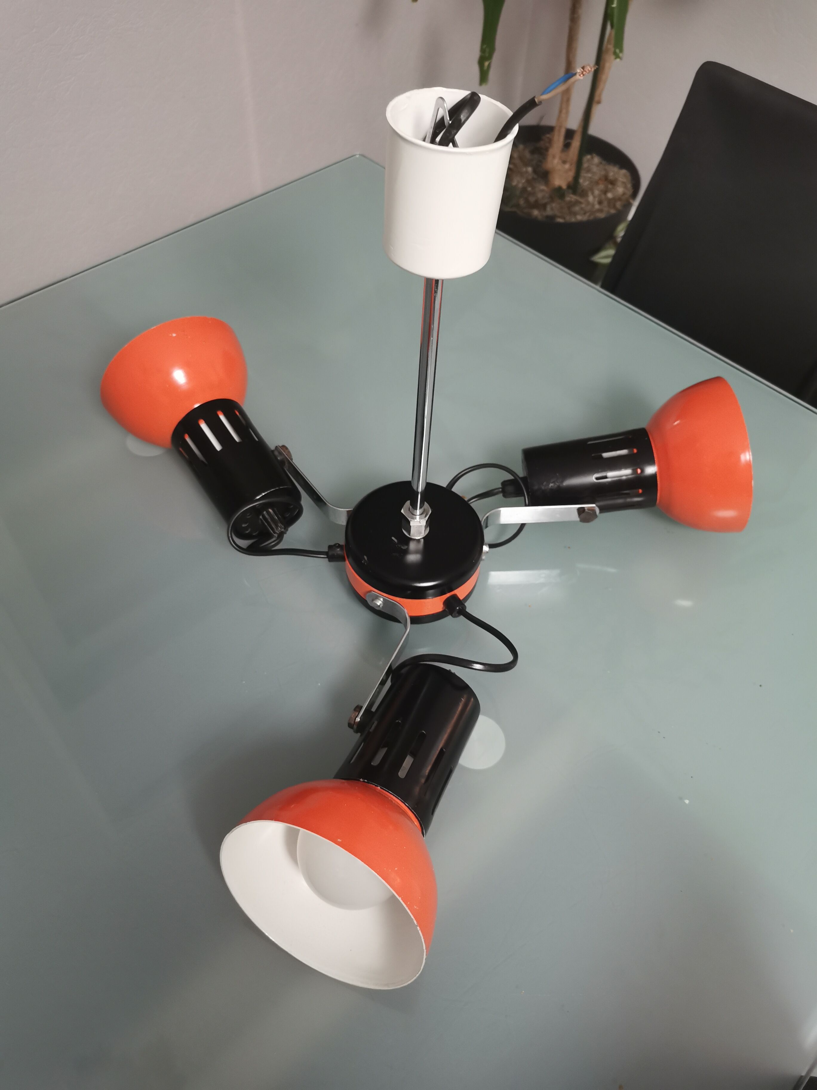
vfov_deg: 65.3
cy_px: 545
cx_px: 408
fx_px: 850
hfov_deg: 51.4
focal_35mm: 27
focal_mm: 5.58
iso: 400
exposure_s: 1/25
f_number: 1.8
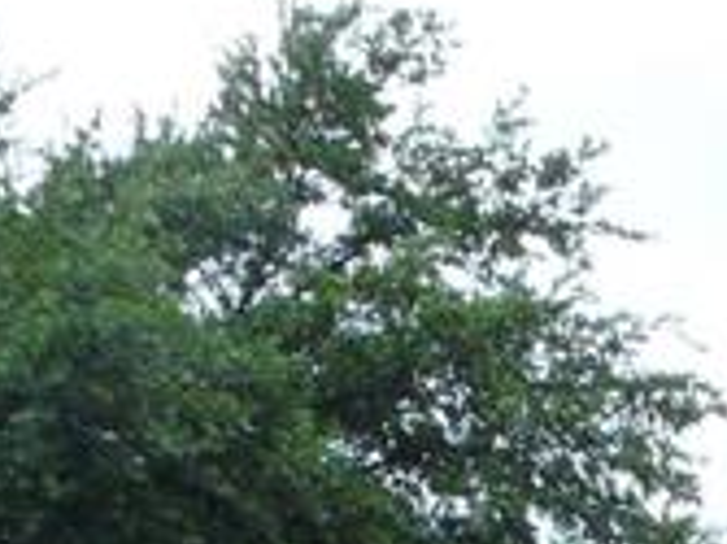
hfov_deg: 7.1
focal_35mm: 270
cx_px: 1506
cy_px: 1467
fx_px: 5666
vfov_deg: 5.3
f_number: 5.6
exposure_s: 1/250
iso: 100
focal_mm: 7.2
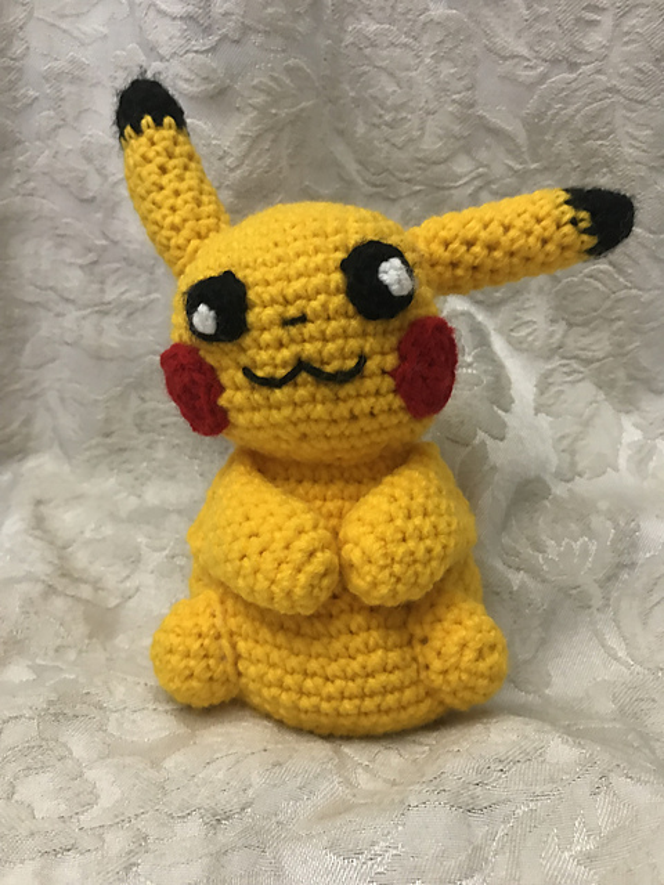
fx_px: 716
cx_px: 332
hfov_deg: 49.7
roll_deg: +0.6
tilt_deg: -16.5
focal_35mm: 28
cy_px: 442
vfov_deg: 63.4
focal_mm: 3.99
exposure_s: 1/7
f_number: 1.8
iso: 100
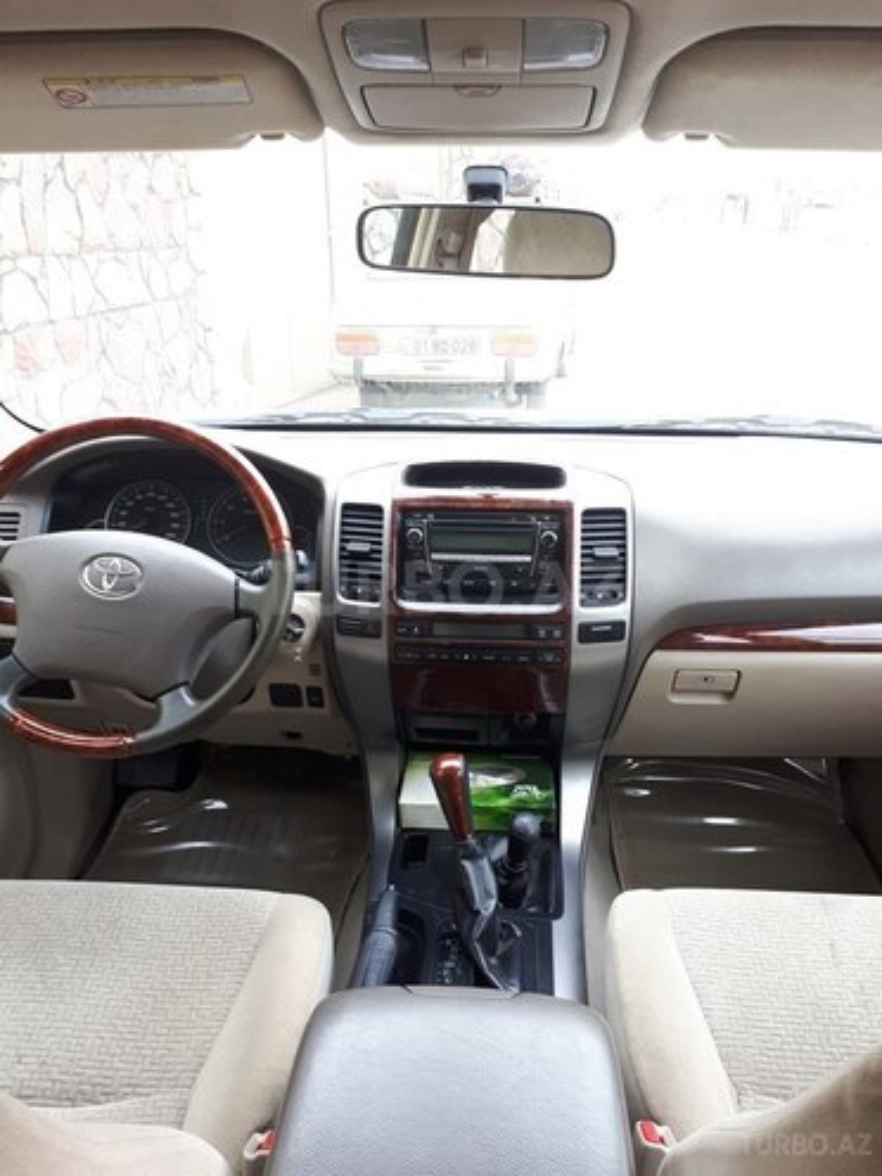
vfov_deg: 65.3
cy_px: 588
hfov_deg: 51.4
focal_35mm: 27
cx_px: 441
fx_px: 917
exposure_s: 1/50
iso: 50
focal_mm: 3.6
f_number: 1.9
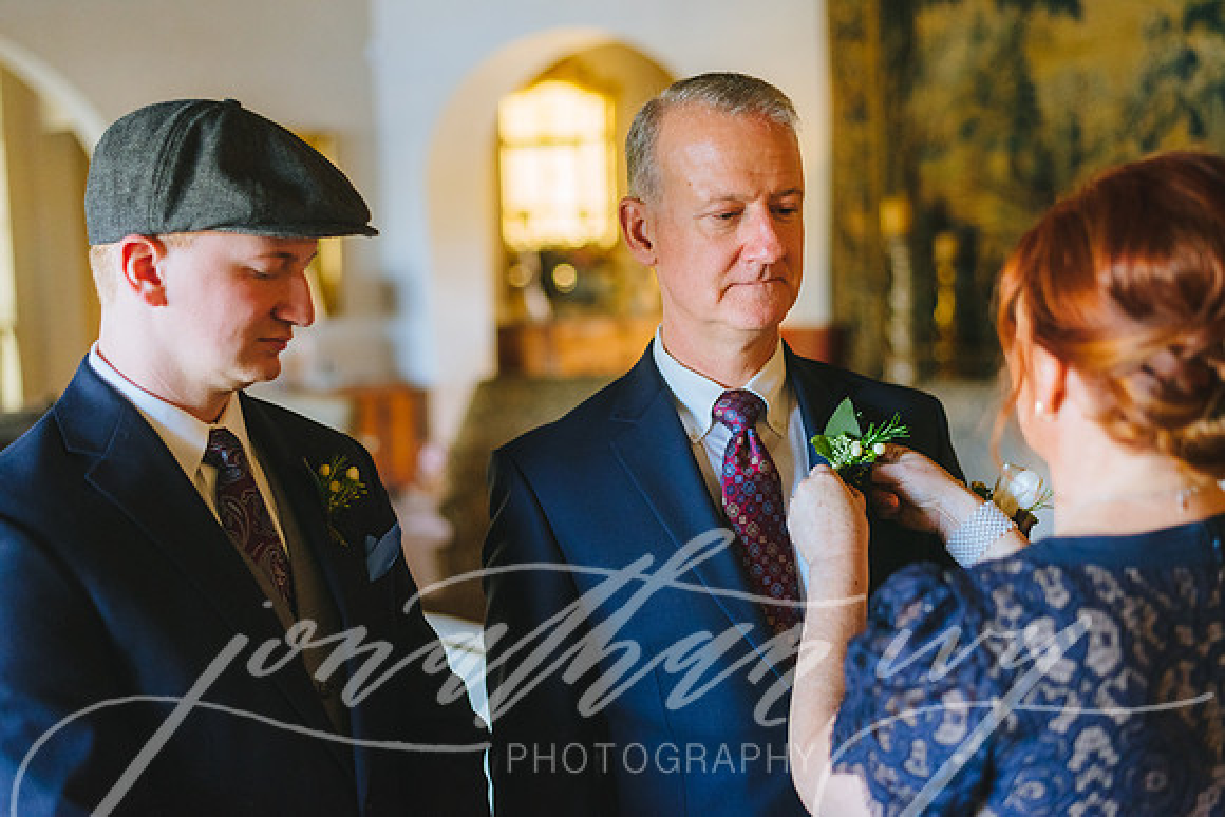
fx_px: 1702
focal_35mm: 50
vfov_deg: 27.0
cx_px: 612
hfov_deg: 39.6
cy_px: 408
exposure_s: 1/500
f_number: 2.2
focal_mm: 50
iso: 1600
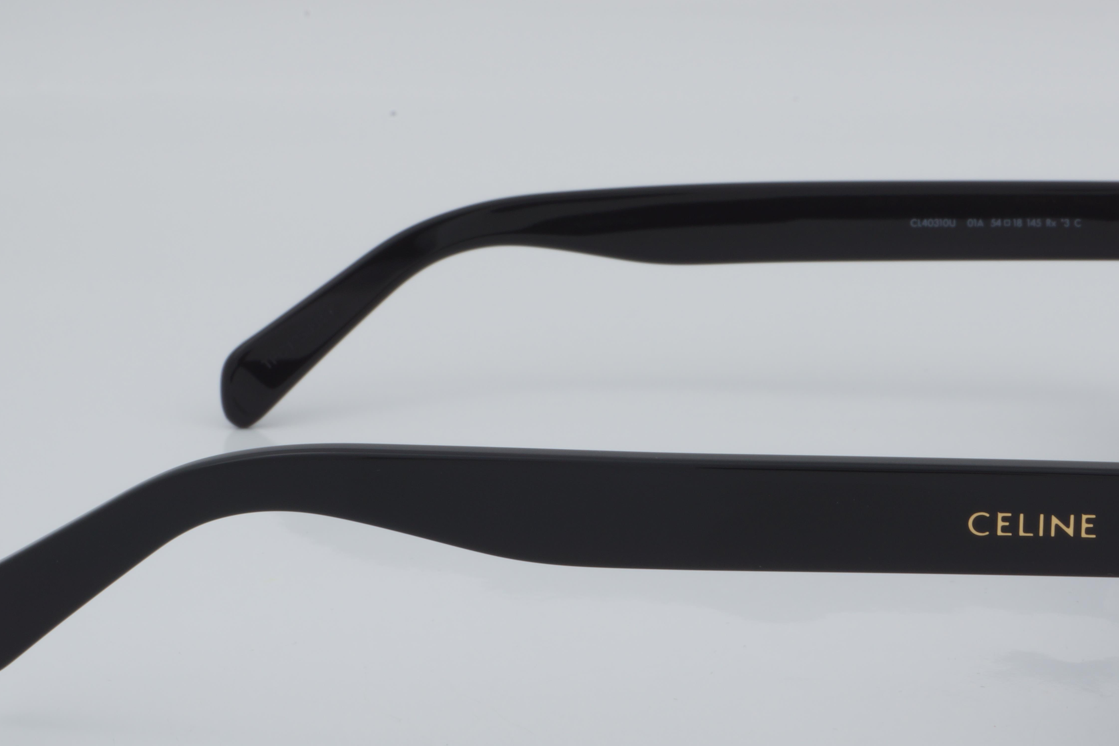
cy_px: 393
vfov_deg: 13.7
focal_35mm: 100
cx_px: 667
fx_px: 3108
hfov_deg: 20.4
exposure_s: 1/4
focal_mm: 50
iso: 100
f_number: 32
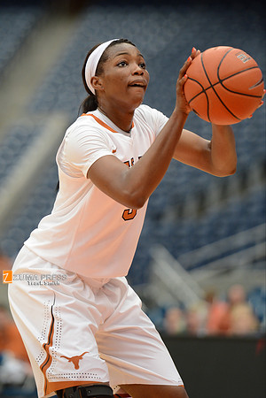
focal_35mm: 200
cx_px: 133
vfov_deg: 10.3
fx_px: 2216
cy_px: 199
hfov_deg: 6.9
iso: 1250
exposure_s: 1/1250
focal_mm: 200
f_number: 2.8
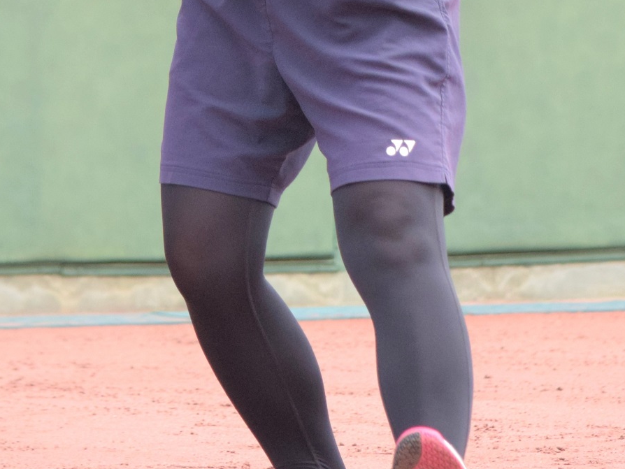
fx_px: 7280
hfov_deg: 4.9
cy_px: -67
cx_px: 173
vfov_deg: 3.7
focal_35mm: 403
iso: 1250
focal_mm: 125
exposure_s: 1/2500
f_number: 4.8
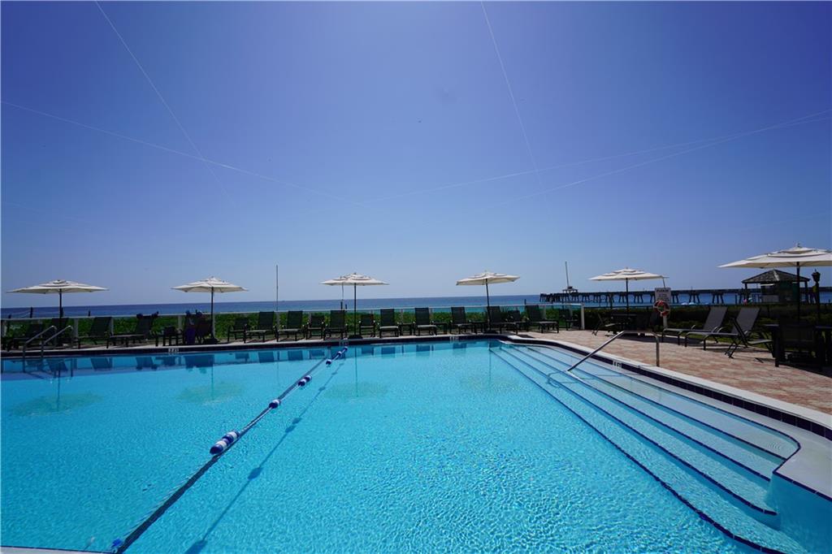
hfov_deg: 95.0
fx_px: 381
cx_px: 416
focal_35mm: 16
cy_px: 277
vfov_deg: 72.0
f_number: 5
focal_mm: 16.5
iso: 100
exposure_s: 1/2000
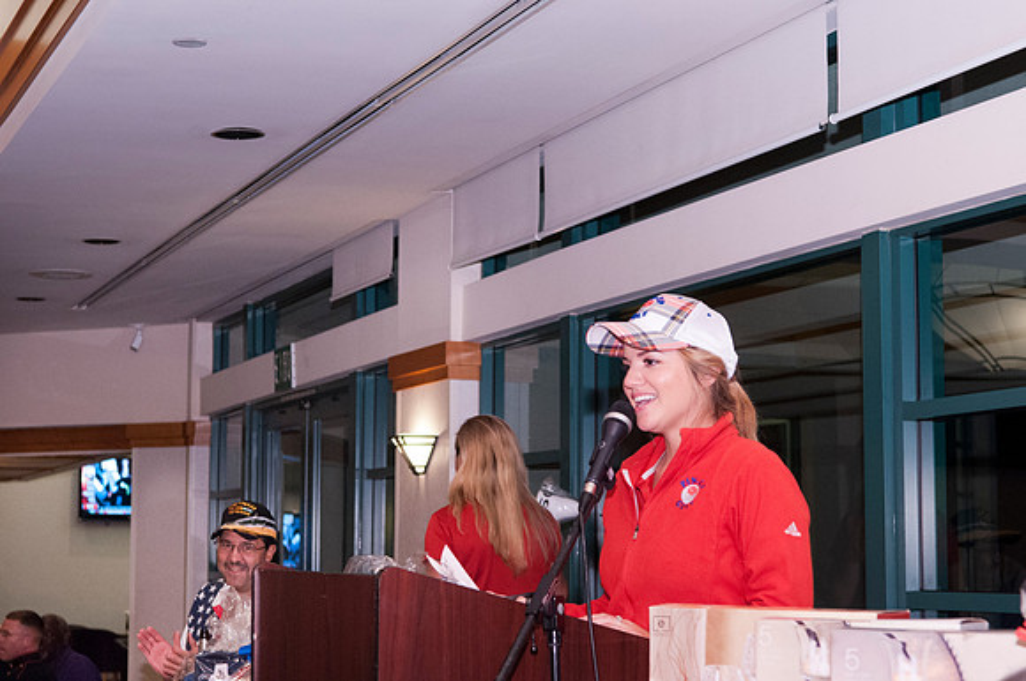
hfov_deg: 29.9
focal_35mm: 68
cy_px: 340
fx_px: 1921
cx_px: 513
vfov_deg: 20.1
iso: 1250
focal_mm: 45
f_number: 4.5
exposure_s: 1/100
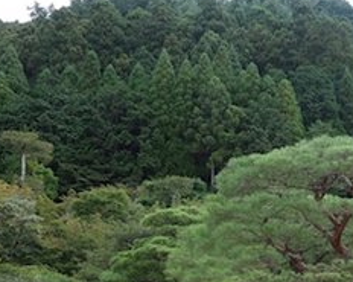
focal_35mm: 68
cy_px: 236
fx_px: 710
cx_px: 218
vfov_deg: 22.1
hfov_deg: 27.9
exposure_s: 1/125
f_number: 5
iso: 160
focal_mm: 10.4
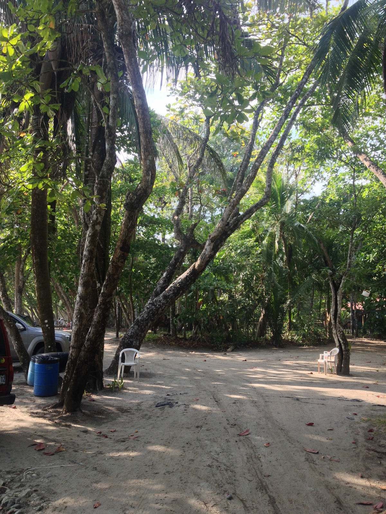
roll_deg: +0.1
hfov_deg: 40.7
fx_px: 520
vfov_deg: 52.6
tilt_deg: +5.1
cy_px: 257
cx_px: 193
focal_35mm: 35
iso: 50
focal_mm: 4.28
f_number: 2.4
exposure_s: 1/259
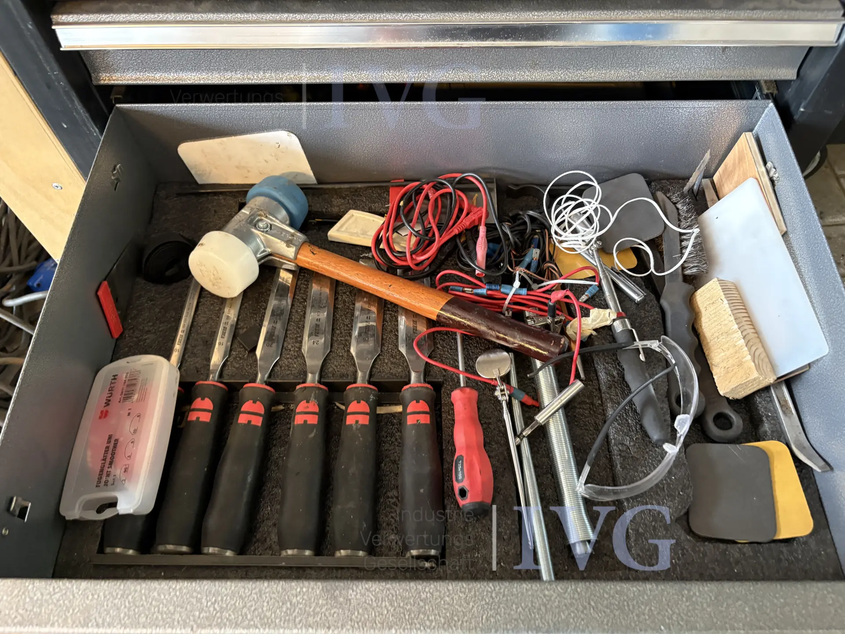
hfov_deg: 67.3
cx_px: 422
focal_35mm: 26
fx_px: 635
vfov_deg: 53.1
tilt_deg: -57.7
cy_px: 317
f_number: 1.6
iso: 400
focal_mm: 5.96
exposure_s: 1/33
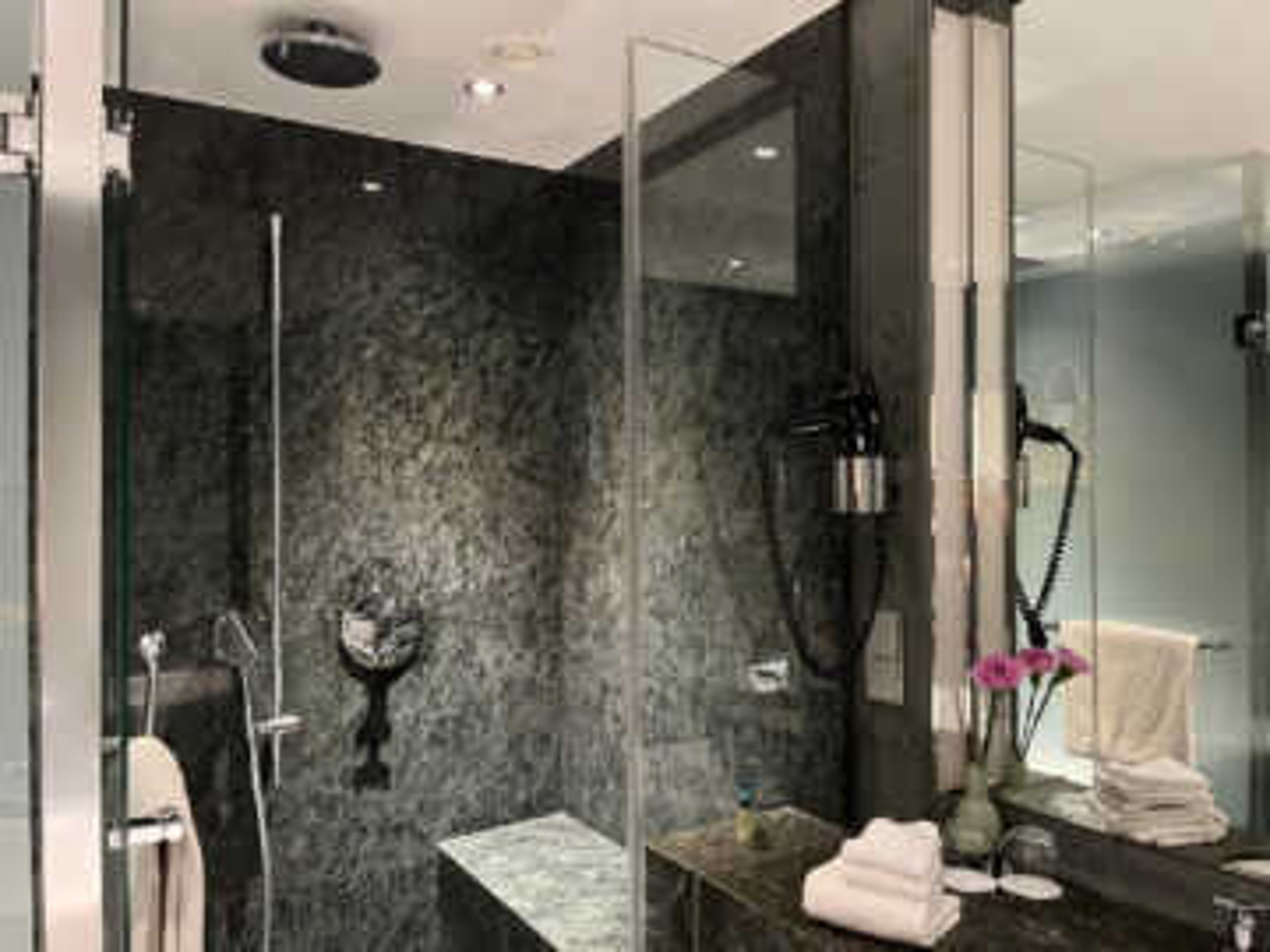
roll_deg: +0.0
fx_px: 954
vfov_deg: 53.1
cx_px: 635
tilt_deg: +0.3
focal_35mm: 26
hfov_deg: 67.3
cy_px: 476
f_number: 1.6
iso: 500
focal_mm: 5.1
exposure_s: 1/33
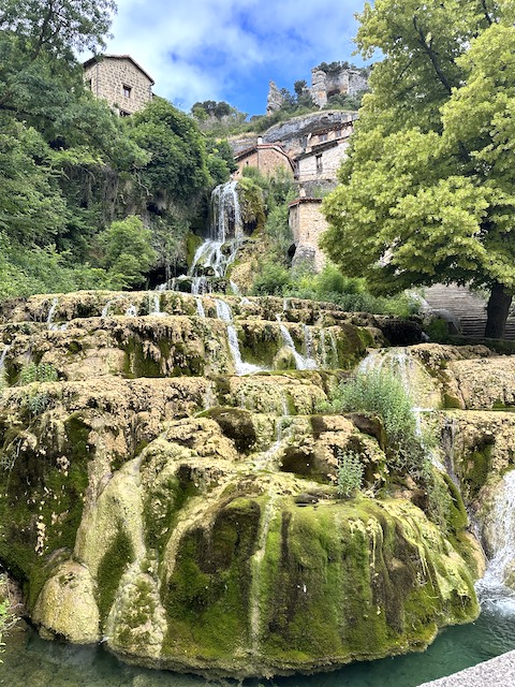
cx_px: 258
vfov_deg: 71.6
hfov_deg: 56.8
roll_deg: +0.3
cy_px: 344
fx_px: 476
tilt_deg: +4.5
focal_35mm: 24
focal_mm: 6.86
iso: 80
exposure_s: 1/843
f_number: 1.78
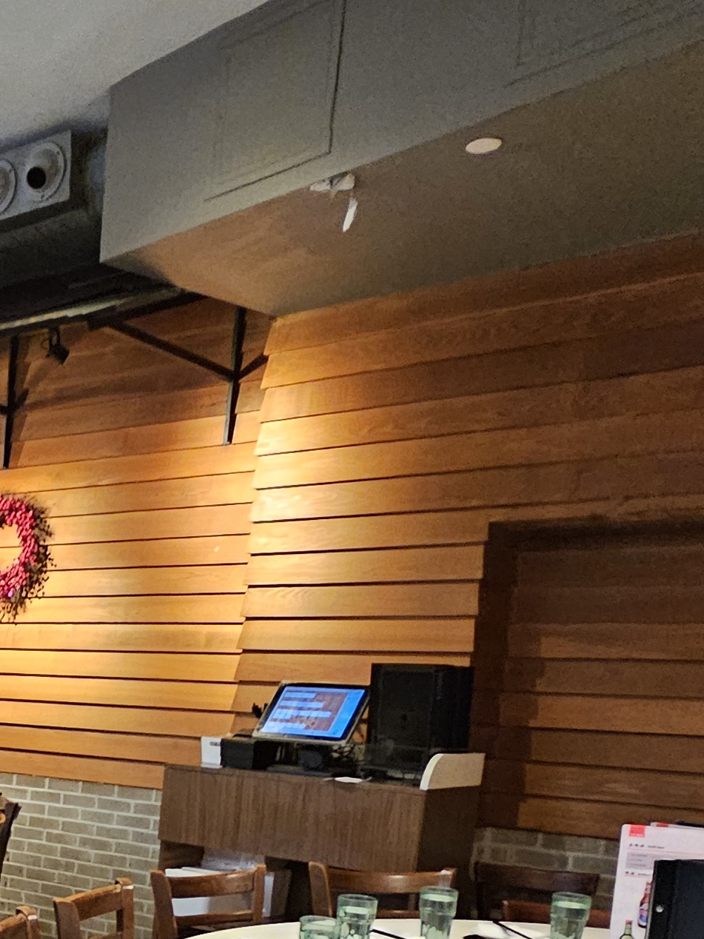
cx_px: -163
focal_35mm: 41
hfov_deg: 29.6
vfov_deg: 42.0
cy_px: 848
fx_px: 1112
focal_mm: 2.2
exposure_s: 1/24
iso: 640
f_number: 2.2
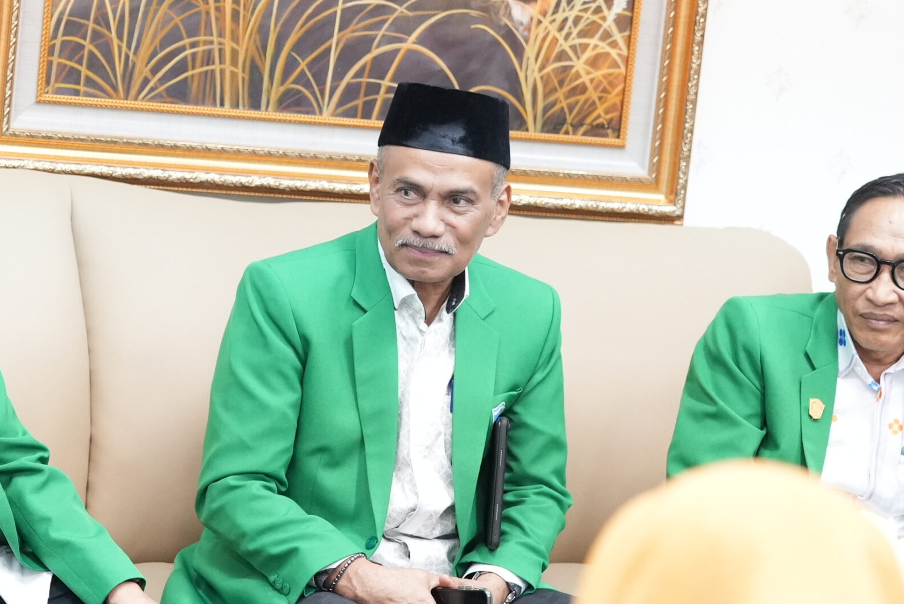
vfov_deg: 9.5
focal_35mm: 145
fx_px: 3643
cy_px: 363
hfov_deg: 14.1
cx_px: 333
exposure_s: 1/125
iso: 8000
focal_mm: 90
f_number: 4
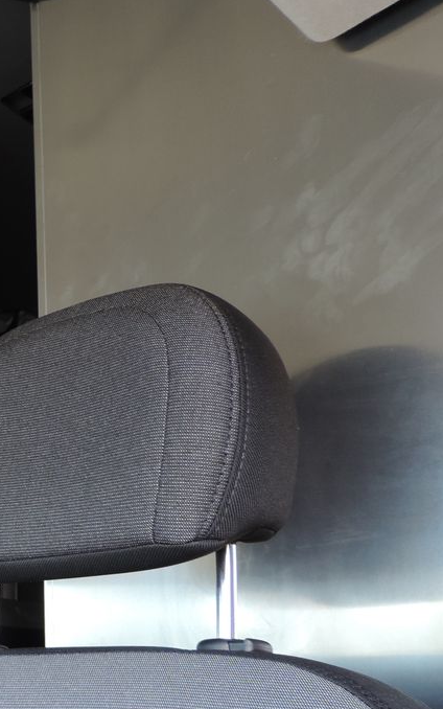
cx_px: -122
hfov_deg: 23.9
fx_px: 927
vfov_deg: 41.2
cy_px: 482
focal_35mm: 48
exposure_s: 1/40
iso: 80
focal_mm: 4.3
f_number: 3
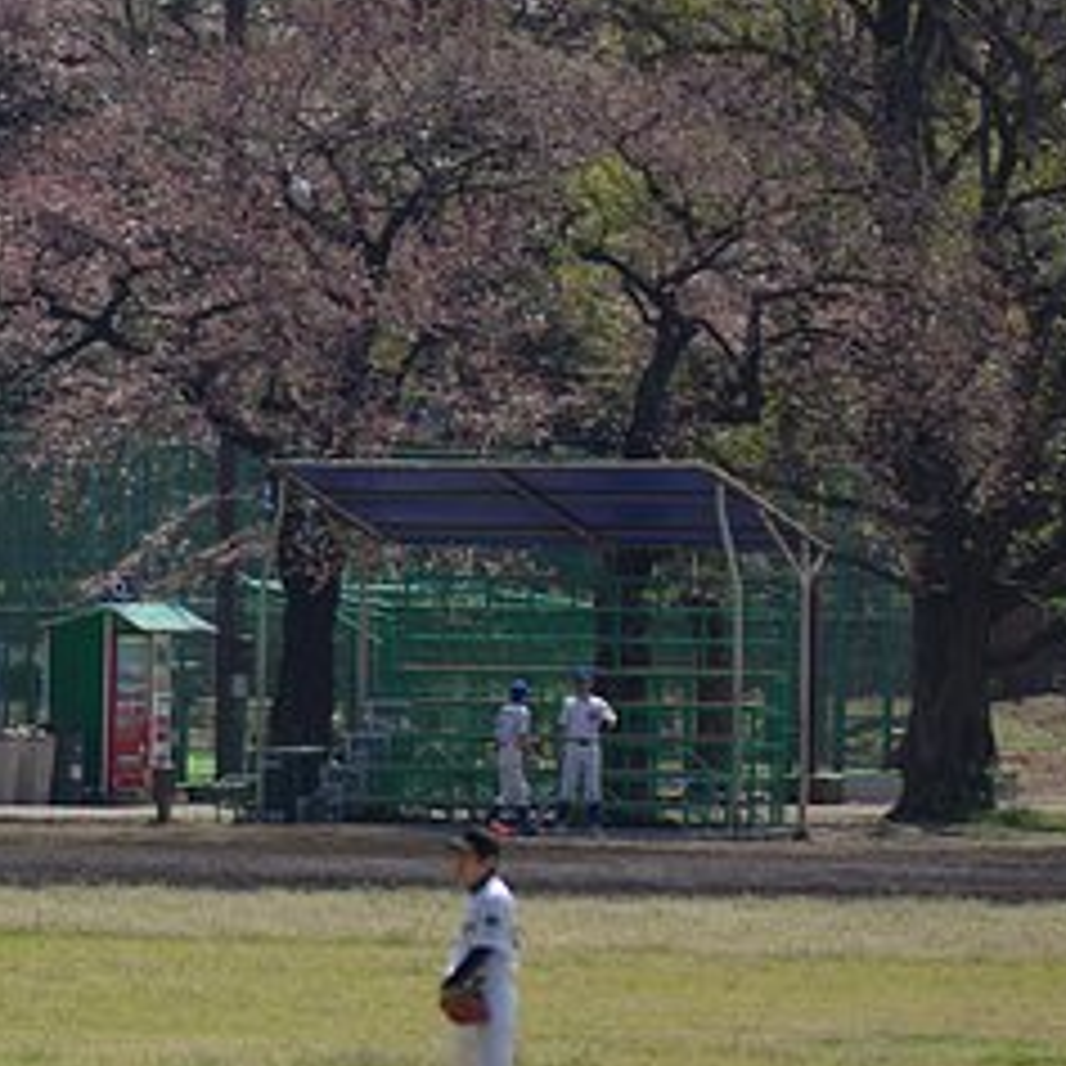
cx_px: 117
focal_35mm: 496
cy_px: 443
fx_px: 17281
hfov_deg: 3.5
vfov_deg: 3.5
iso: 100
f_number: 3.5
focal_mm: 180
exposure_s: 1/1000
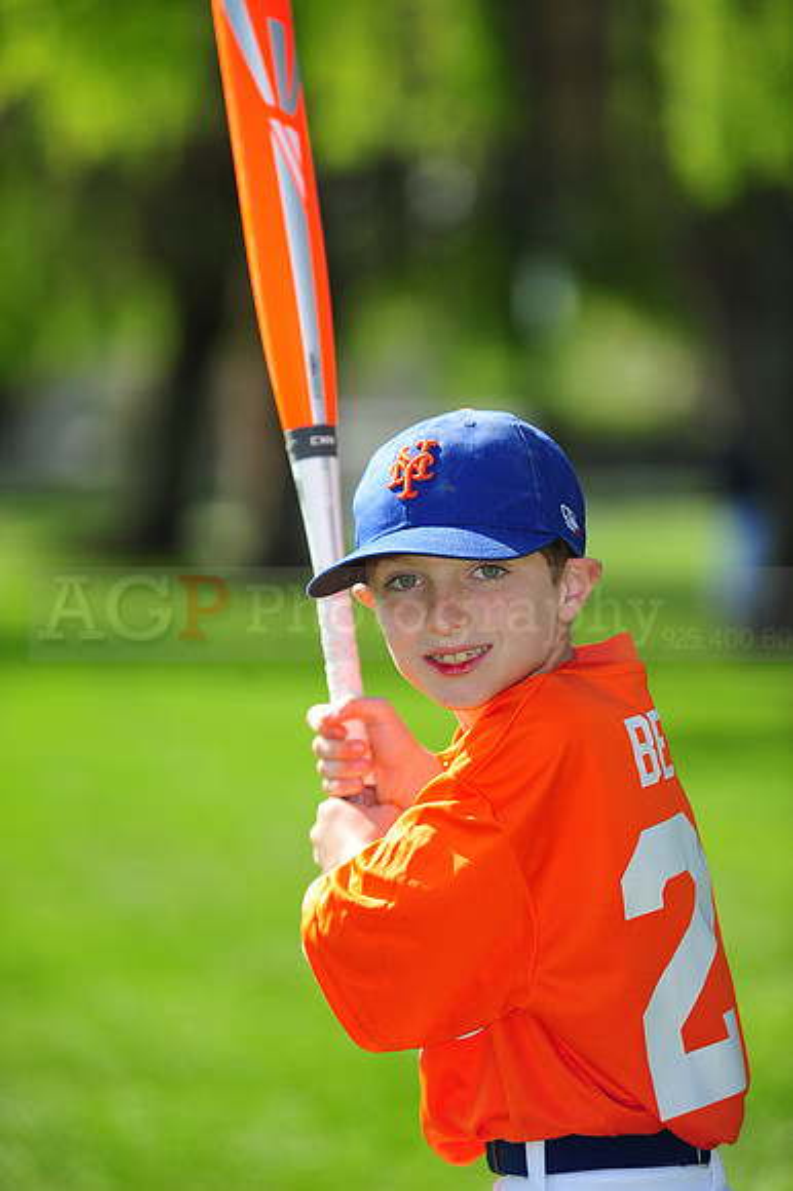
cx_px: 396
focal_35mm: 200
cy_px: 596
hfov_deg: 6.9
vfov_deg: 10.3
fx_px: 6616
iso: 200
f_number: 4.5
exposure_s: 1/800
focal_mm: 200
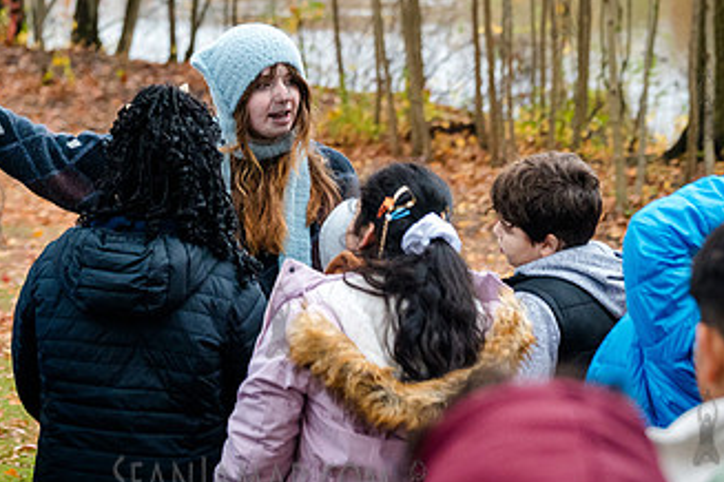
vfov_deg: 10.3
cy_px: 106
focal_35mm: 133
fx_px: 2675
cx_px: 277
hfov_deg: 15.4
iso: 4000
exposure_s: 1/400
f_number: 4
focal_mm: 75
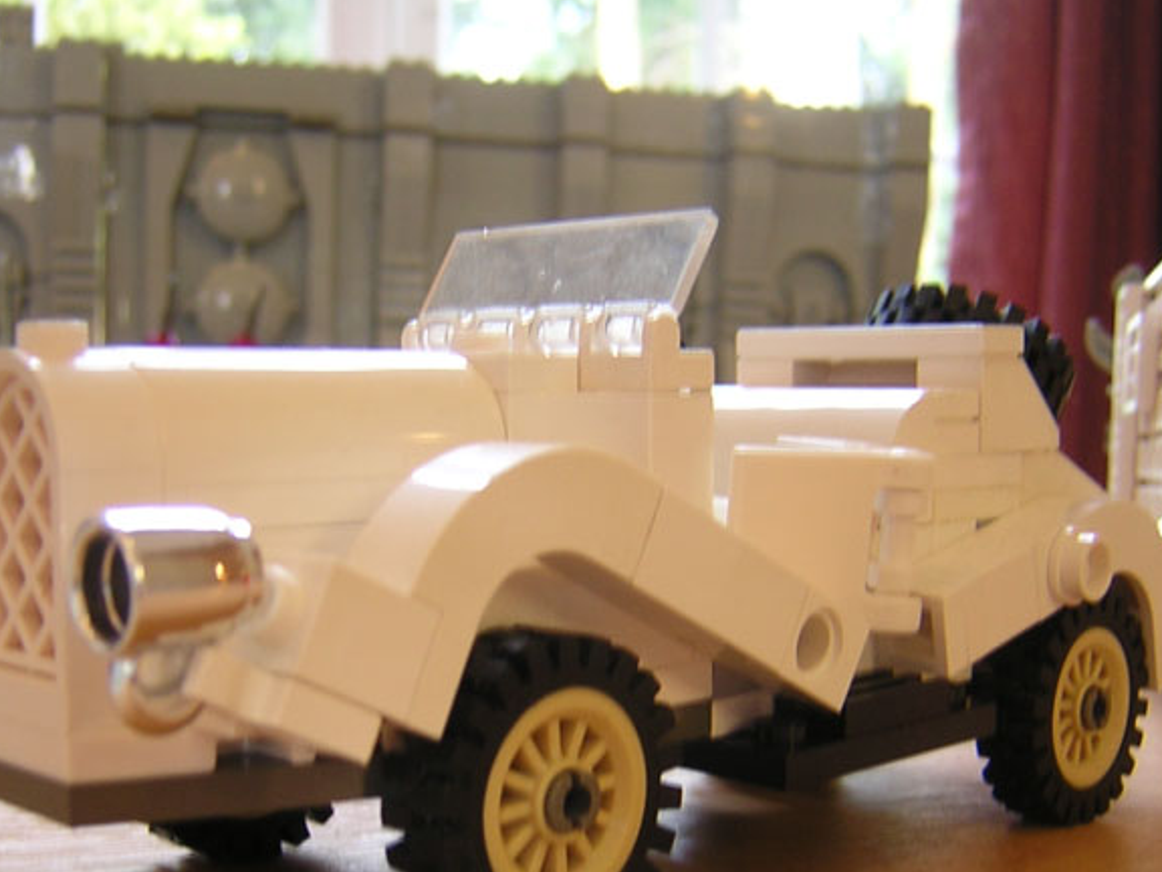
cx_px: 541
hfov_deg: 38.2
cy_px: 573
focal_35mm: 50
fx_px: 1678
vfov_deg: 28.9
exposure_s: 1/5.1
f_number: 2.6
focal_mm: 4.7
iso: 100
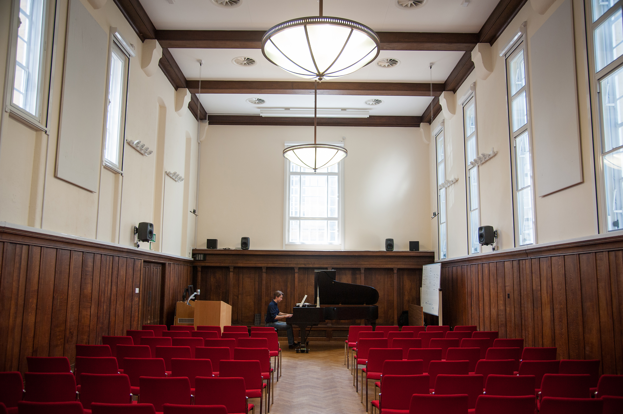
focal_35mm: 30
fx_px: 519
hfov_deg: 62.0
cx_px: 312
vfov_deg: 43.6
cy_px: 207
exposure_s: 1/125
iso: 360
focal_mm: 30
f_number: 4
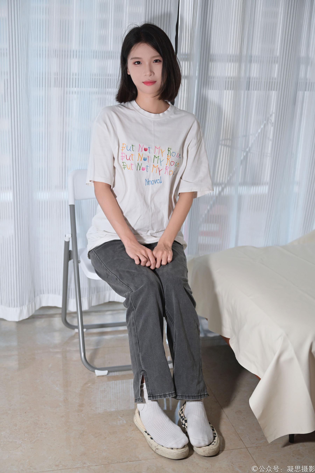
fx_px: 617
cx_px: 158
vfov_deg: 41.9
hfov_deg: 28.6
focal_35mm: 47
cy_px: 236
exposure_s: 1/100
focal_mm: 47
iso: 1250
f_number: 2.2
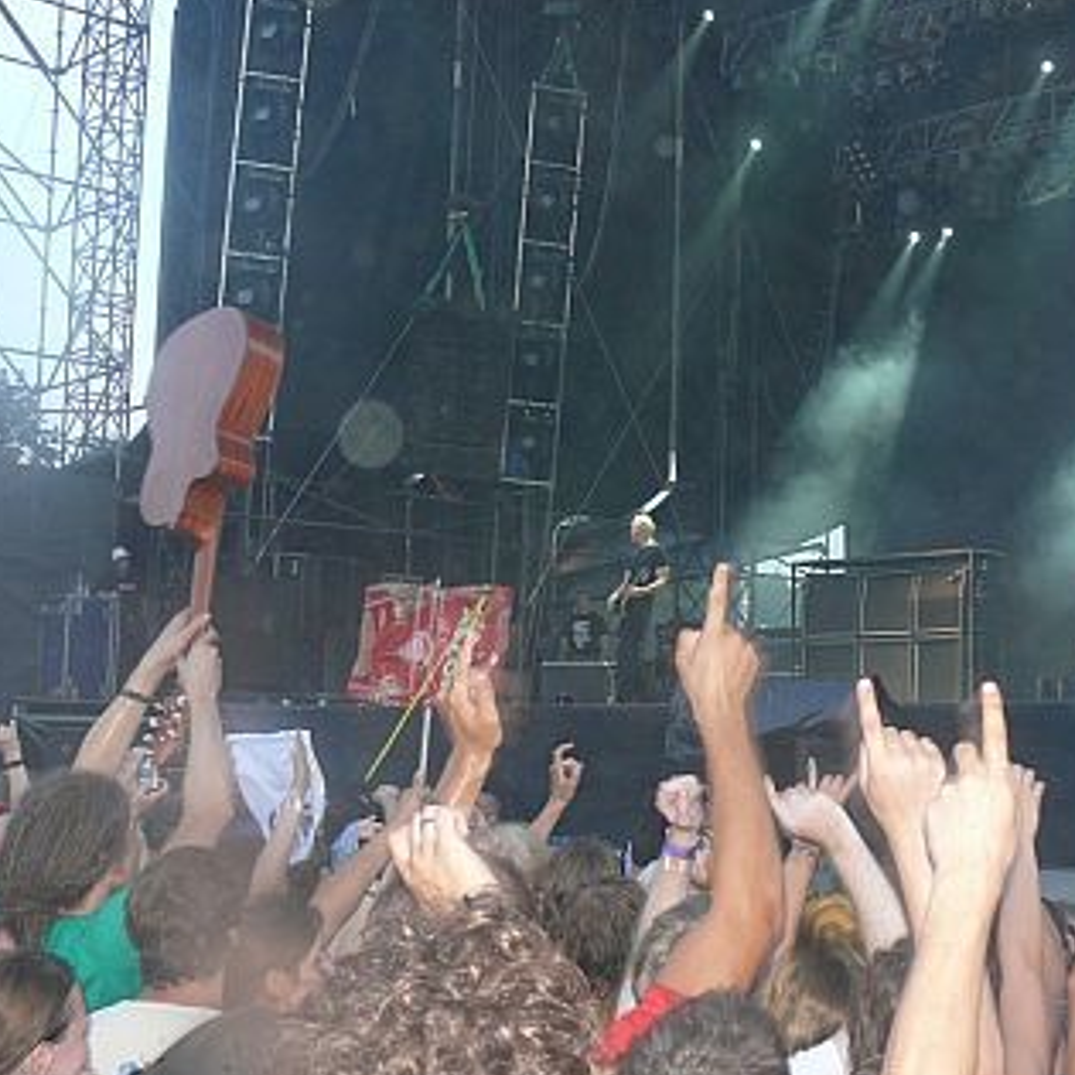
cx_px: 744
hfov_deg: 31.9
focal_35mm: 53
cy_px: 558
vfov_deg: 32.2
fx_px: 1862
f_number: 2.8
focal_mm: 8.4
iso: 160
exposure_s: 1/30
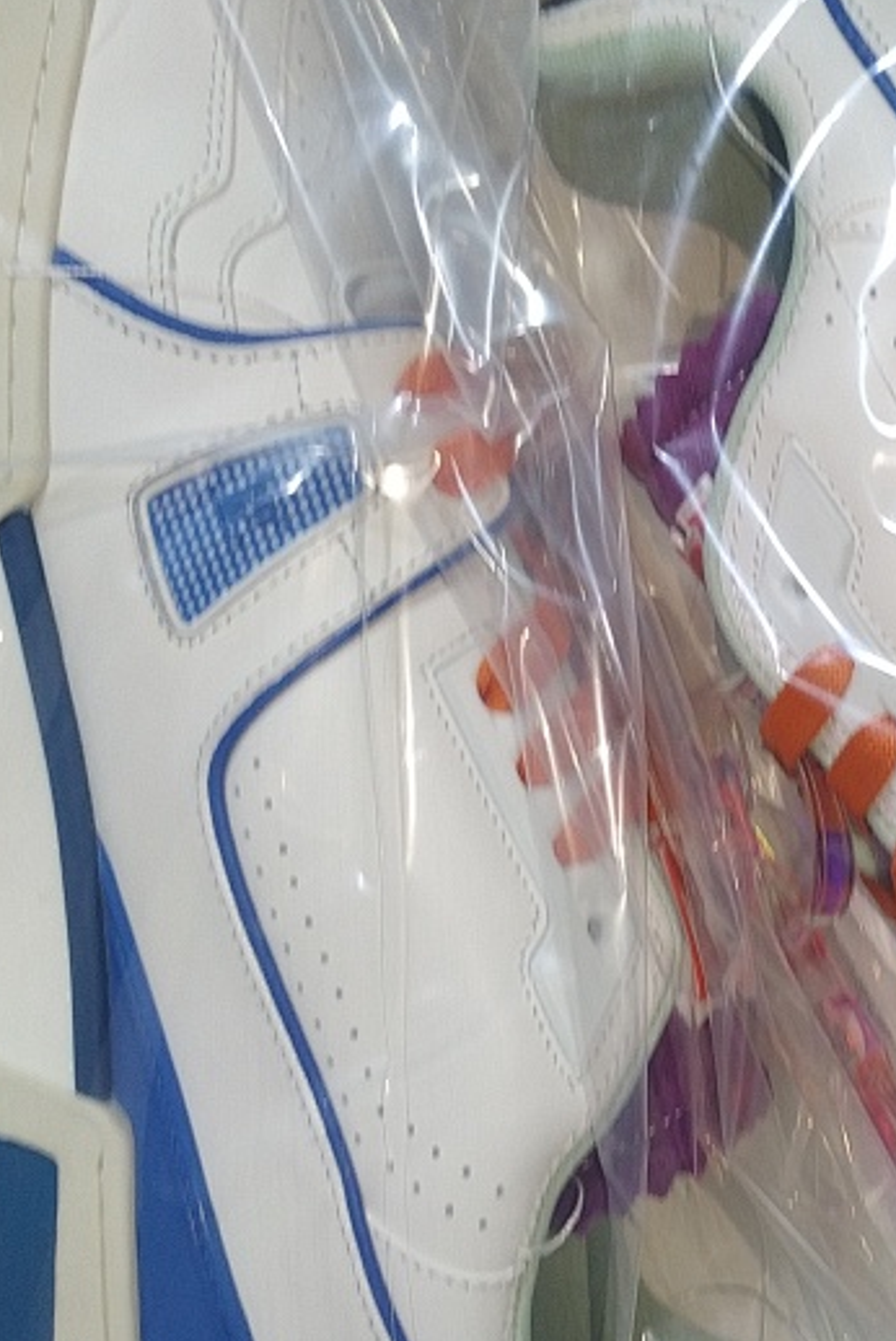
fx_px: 1939
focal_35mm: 52
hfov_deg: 24.8
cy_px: 740
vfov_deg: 38.1
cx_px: 891
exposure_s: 1/25
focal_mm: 3.94
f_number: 1.9
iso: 125
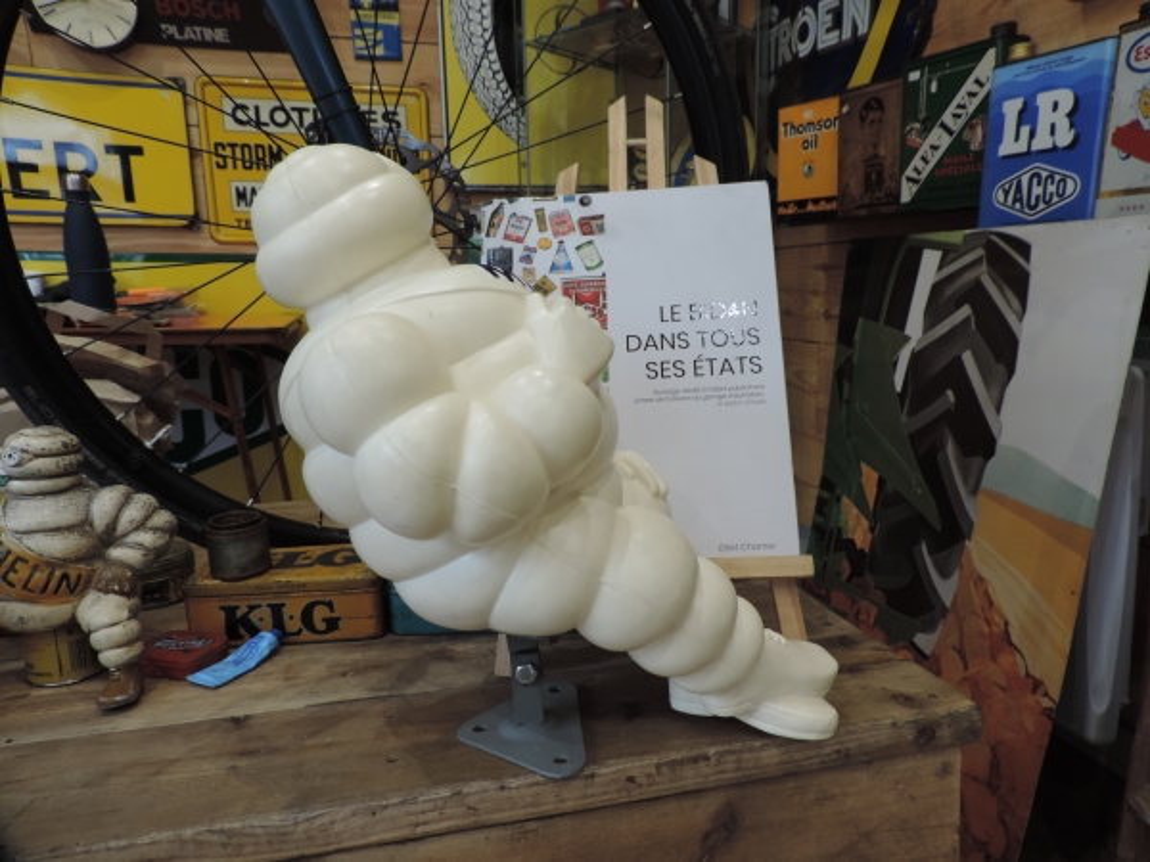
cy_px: 431
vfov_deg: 56.8
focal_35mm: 24
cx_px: 575
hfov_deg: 71.6
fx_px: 797
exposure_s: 1/30
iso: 220
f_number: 3
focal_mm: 4.3
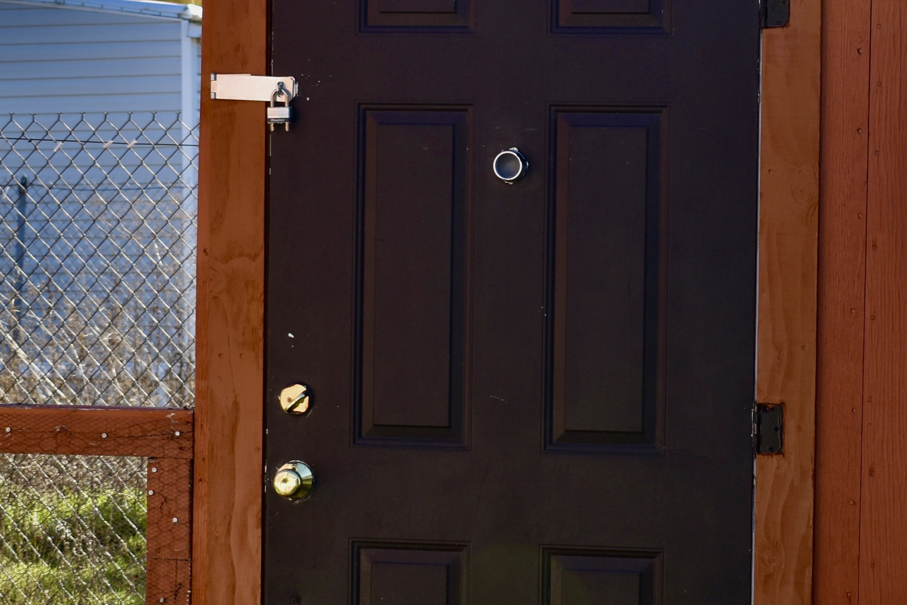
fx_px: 2847
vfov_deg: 12.1
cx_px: 706
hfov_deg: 18.0
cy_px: 257
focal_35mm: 113
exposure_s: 1/320
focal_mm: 28
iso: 100
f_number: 4.5
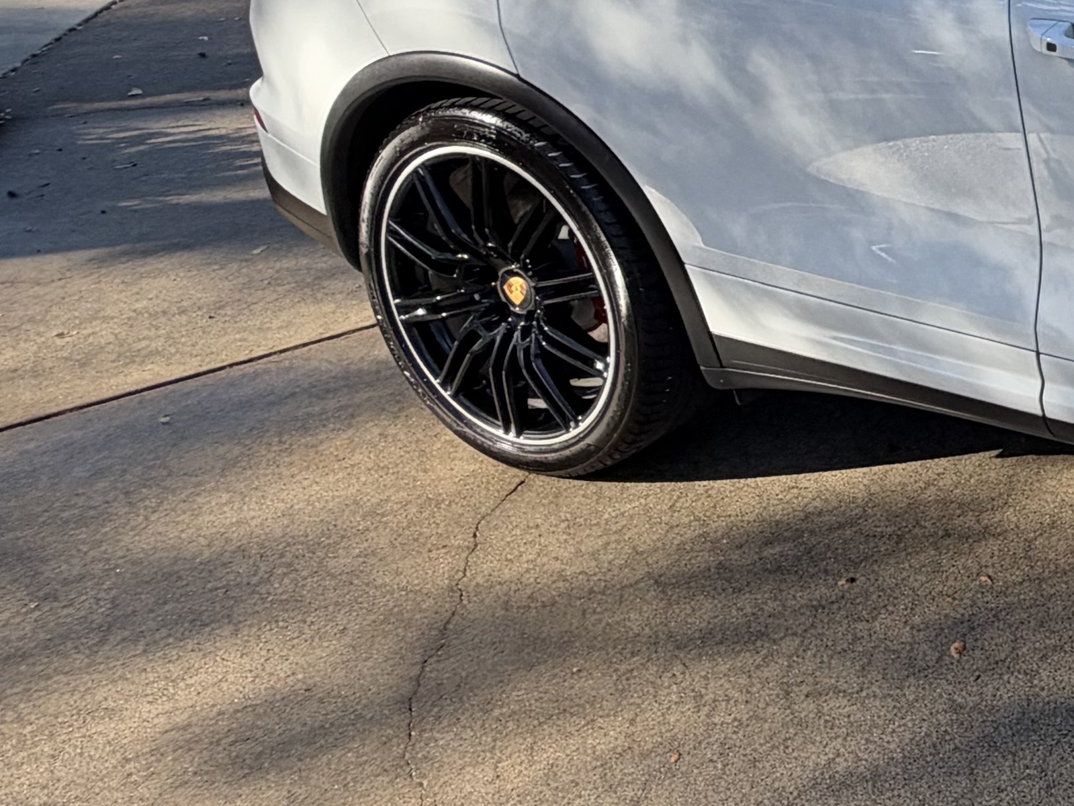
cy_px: -34
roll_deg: -0.9
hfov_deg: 28.5
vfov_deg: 27.2
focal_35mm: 50
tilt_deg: -16.1
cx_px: 1513
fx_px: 1552
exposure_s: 1/502
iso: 50
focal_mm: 2.22
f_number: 2.2
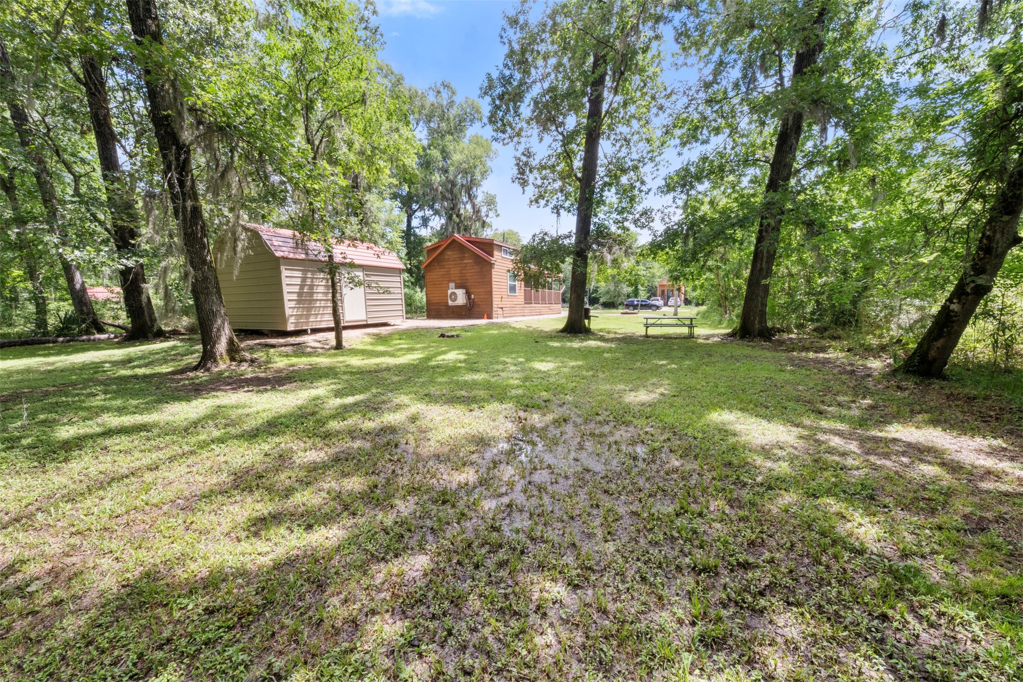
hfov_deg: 112.6
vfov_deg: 90.0
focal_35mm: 12
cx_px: 512
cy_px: 341
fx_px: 341
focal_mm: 12
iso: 800
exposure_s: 1/13
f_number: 9
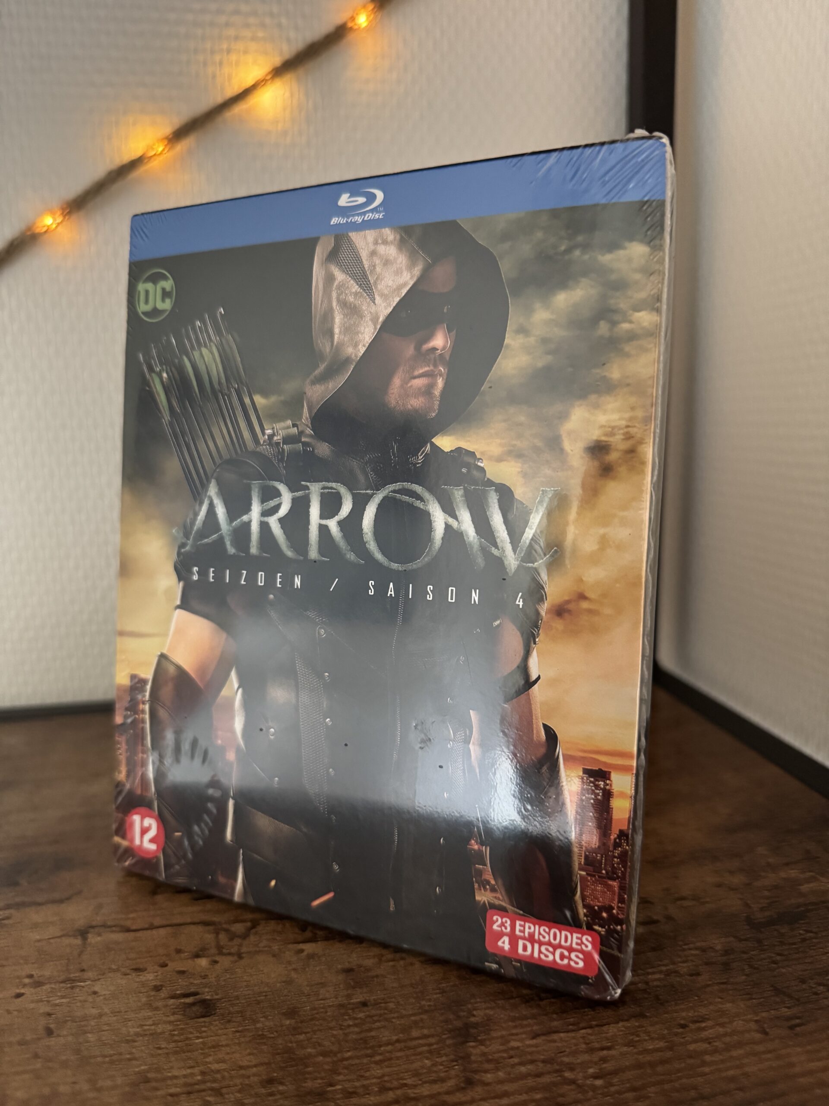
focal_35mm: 24
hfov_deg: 56.8
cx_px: 414
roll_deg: +1.1
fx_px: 766
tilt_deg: -9.7
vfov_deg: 71.6
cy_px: 553
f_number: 1.78
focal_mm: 6.76
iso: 1000
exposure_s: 1/40
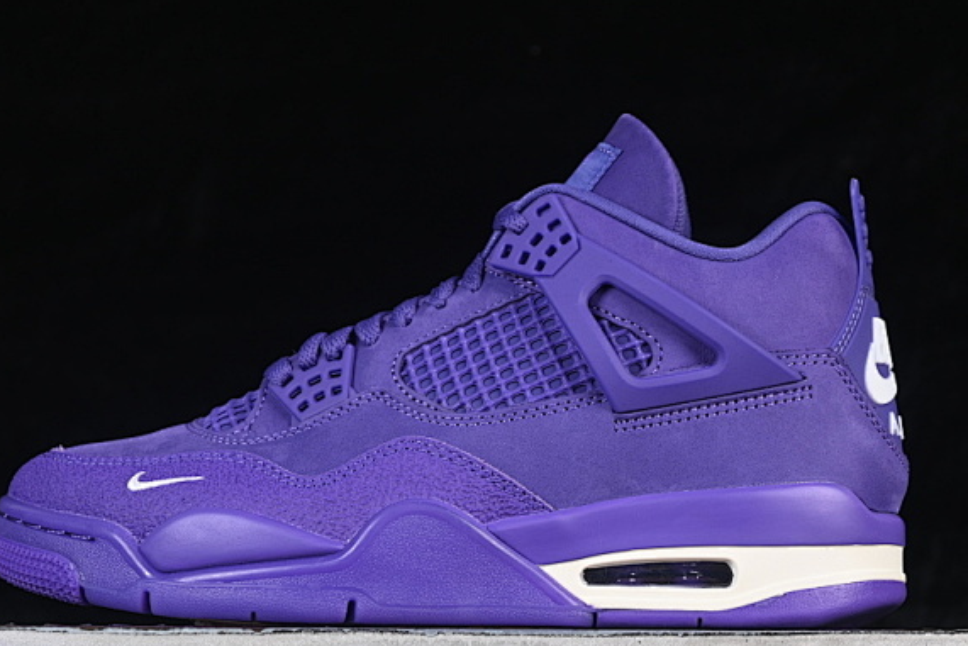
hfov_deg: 19.5
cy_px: 348
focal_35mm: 105
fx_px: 2824
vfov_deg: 13.0
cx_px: 466
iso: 160
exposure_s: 1/80
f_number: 7.1
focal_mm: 50
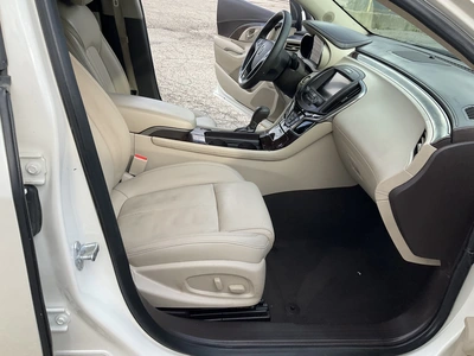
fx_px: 397
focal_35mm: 29
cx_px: 237
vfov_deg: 48.2
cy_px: 178
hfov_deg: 61.7
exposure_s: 1/322
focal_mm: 3
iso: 25
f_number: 1.8
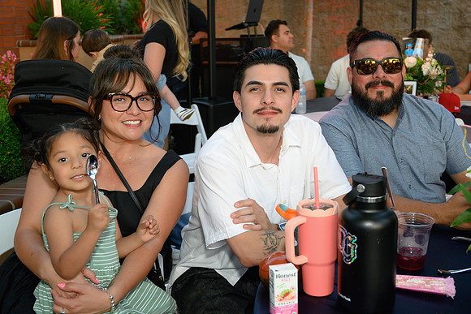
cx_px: 236
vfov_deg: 29.4
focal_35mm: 46
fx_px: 599
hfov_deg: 42.9
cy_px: 157
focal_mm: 30.5
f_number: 4
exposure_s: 1/100
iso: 320
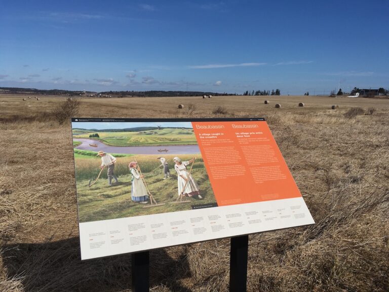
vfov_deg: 48.2
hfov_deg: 61.7
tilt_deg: -10.1
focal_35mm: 29
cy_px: 146
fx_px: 326
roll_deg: -2.7
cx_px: 194
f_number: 2.2
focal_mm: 4.15
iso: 25
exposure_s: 1/4049
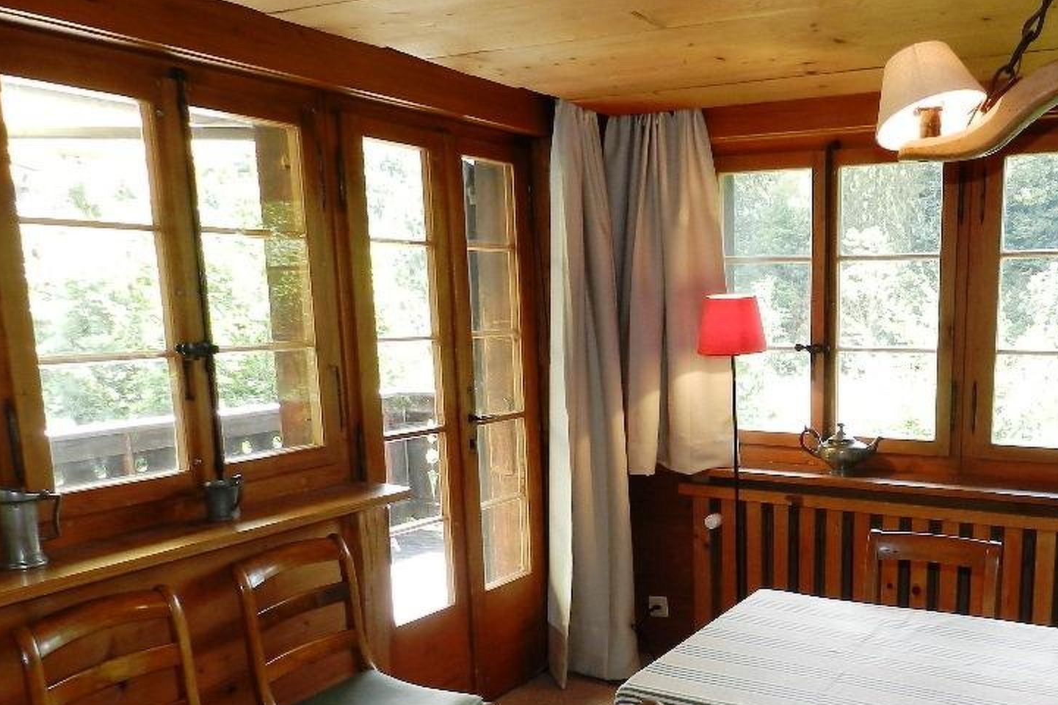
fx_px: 999
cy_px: 489
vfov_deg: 38.3
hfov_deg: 54.4
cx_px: 725
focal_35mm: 34
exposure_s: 1/50
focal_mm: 4
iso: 160
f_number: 3.4
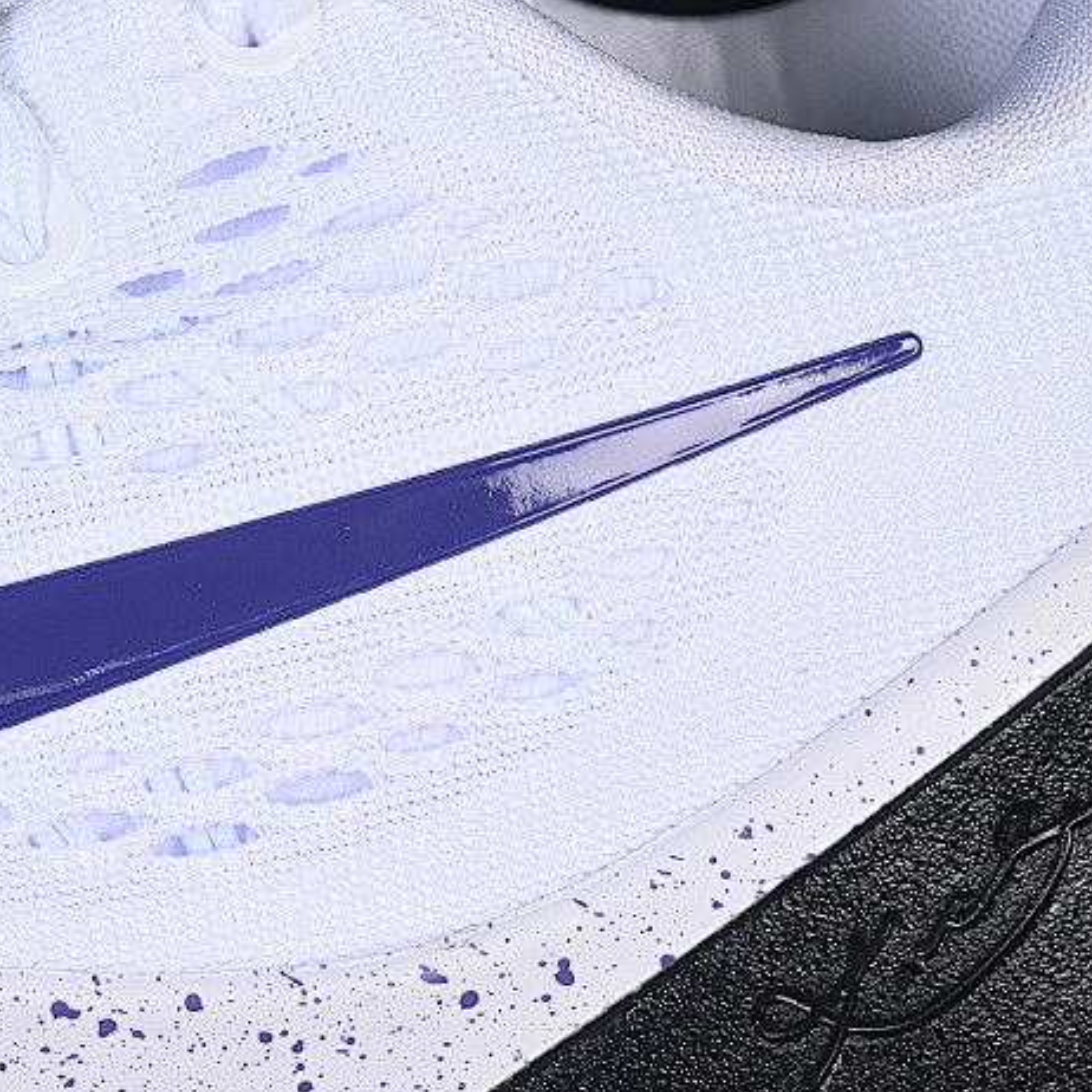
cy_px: 619
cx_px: 59
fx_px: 5318
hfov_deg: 11.6
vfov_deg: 11.7
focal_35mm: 149
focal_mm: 50
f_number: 7.1
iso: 160
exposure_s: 1/100
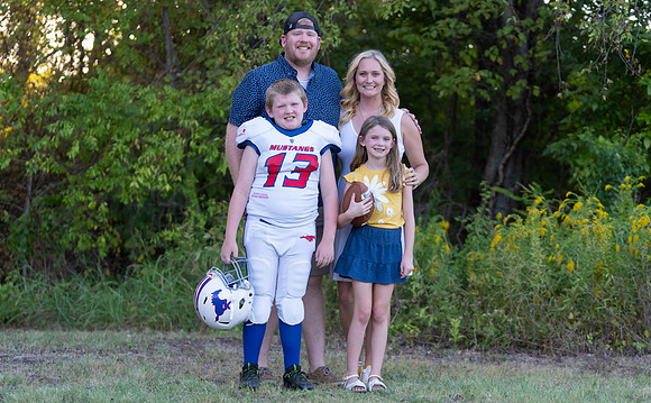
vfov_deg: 18.1
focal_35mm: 72
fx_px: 1267
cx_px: 326
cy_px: 217
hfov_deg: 28.8
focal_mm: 70
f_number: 2.8
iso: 320
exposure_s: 1/320
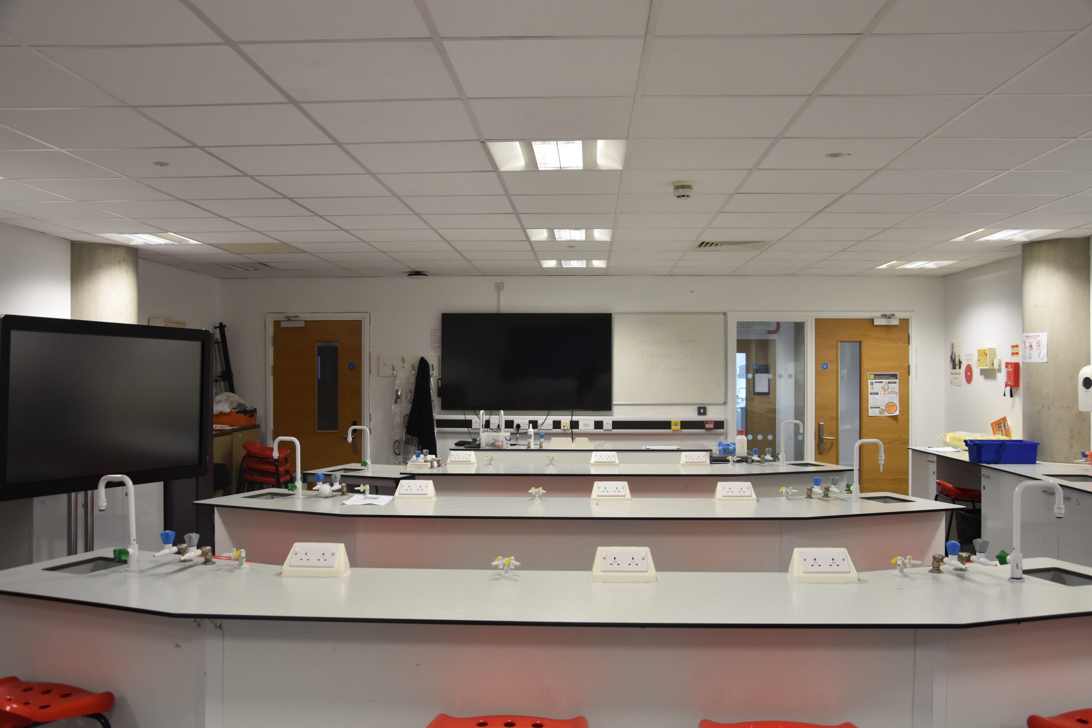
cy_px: 364
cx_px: 546
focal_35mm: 32
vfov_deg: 41.7
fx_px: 955
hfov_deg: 59.5
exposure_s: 1/80
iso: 800
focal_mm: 21
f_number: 4.5
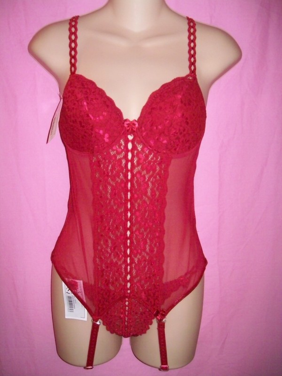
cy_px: 188
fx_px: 391
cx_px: 141
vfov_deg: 51.4
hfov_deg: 39.7
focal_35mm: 36
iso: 160
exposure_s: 1/64
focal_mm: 6
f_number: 2.7
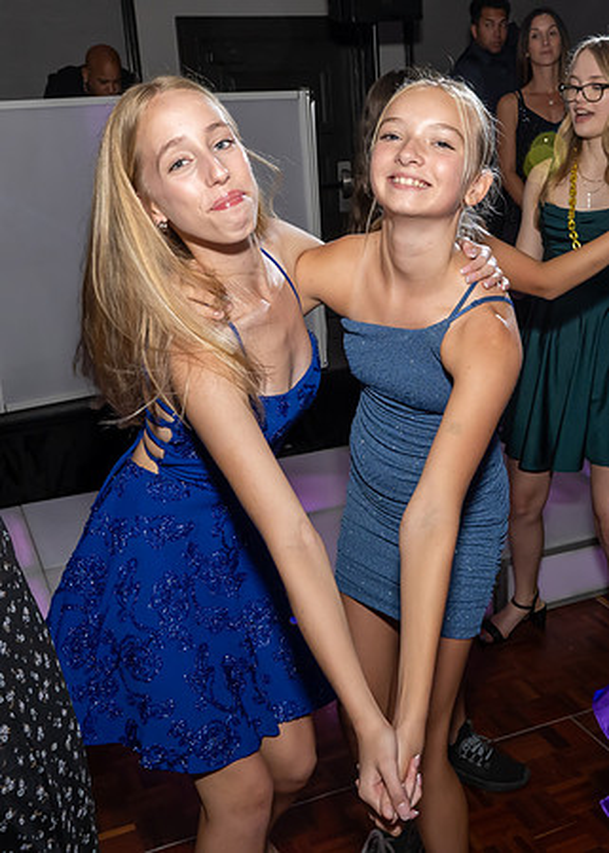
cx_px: 405
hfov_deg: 33.8
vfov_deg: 46.6
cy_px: 412
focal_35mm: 41
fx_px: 992
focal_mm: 18
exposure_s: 1/250
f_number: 7.1
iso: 1000
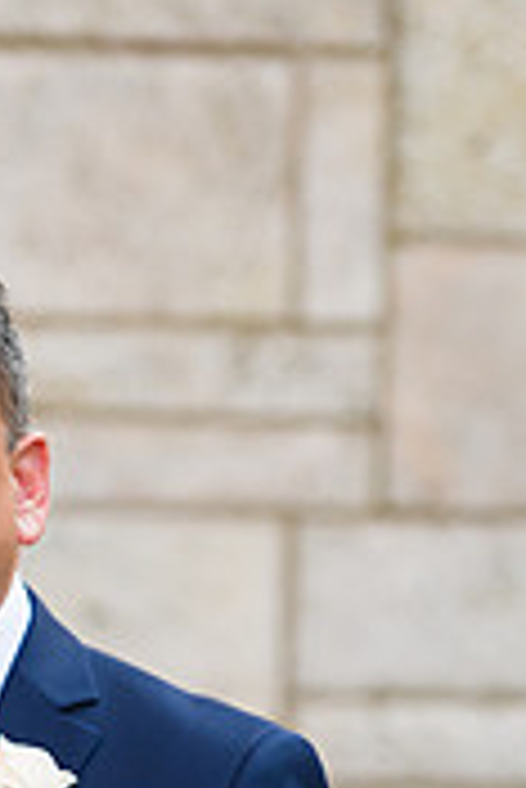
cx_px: -38
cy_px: 883
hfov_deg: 4.0
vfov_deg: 5.9
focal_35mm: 346
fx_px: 7568
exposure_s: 1/200
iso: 200
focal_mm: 135
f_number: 3.2
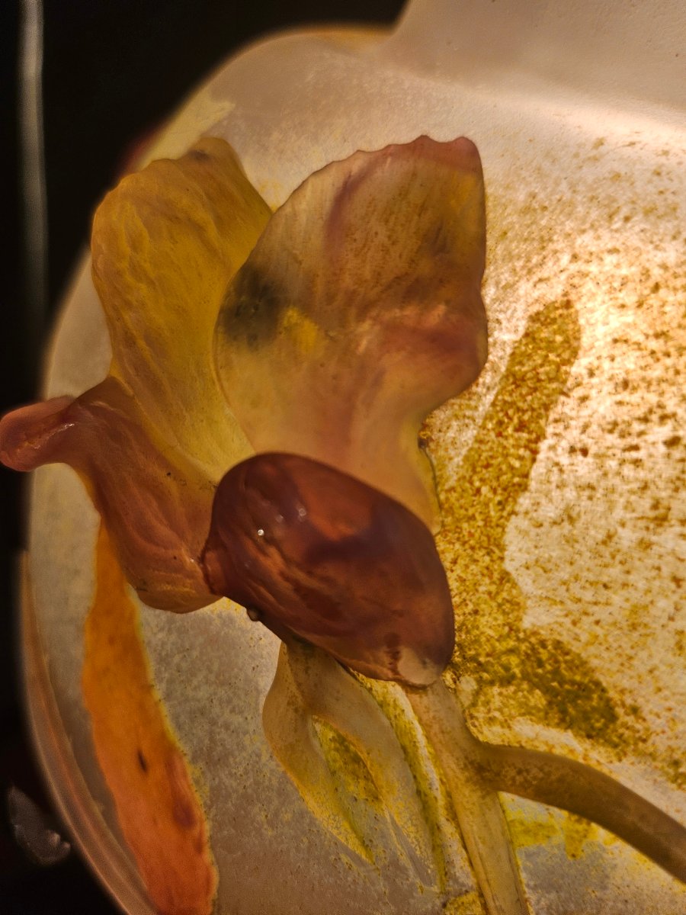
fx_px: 634
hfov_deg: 56.8
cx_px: 343
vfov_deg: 71.6
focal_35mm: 24
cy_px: 458
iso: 50
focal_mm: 5
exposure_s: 1/100
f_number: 1.8
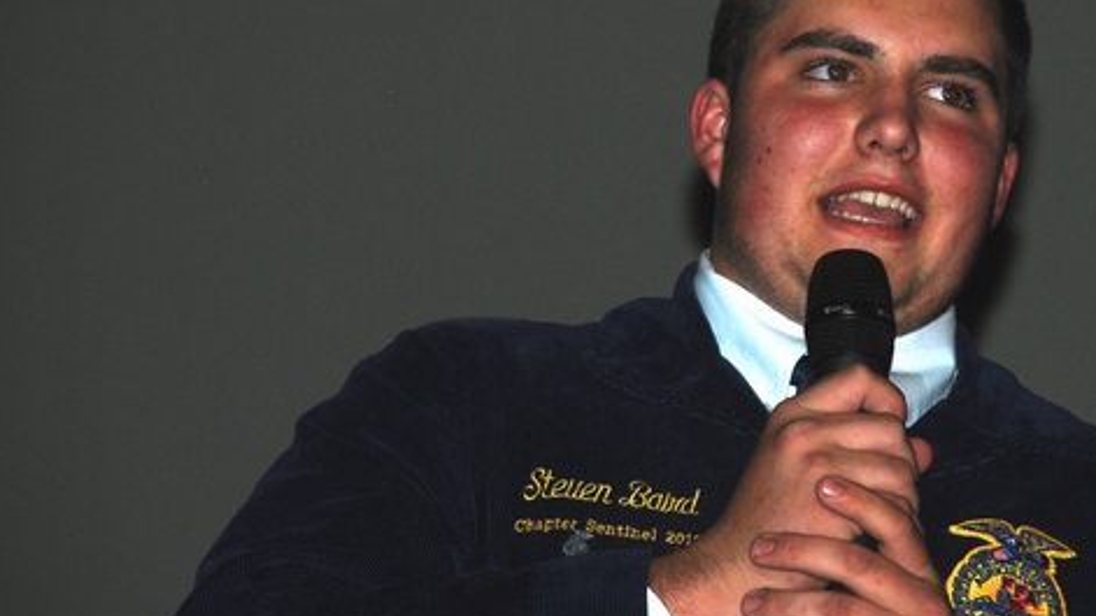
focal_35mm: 338
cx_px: 752
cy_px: 209
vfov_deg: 3.6
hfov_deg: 6.4
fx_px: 9819
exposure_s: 1/60
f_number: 5.6
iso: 220
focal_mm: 135
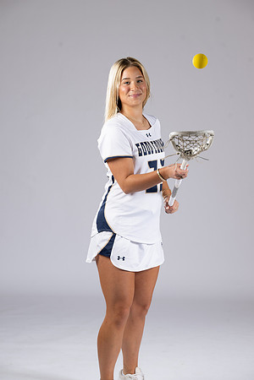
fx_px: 1164
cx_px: 127
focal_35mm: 110
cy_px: 190
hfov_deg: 12.5
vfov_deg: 18.6
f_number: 6.3
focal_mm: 110
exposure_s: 1/200
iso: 250
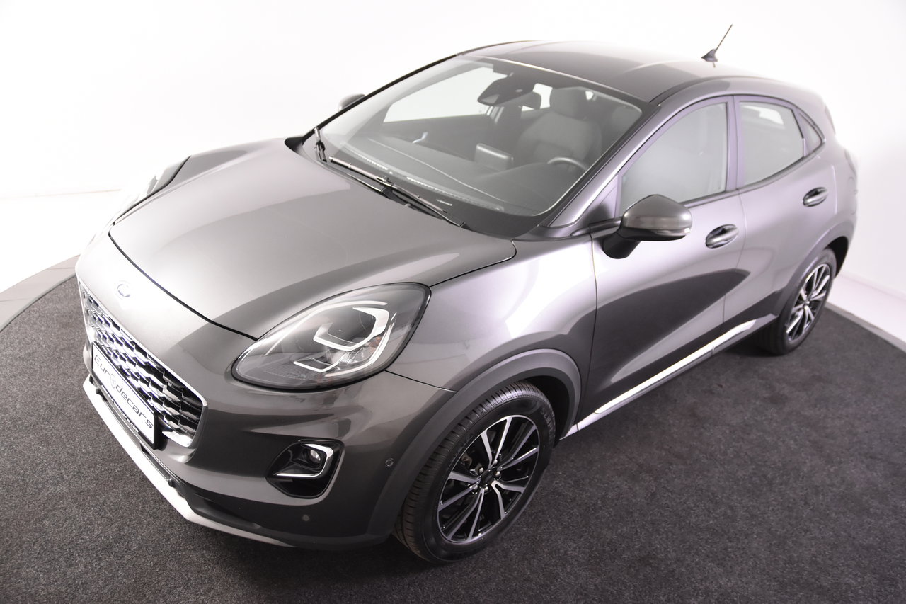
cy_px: 302
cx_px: 453
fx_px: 755
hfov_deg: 61.9
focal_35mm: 30
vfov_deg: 43.6
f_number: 3.5
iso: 1600
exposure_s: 1/50
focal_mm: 20
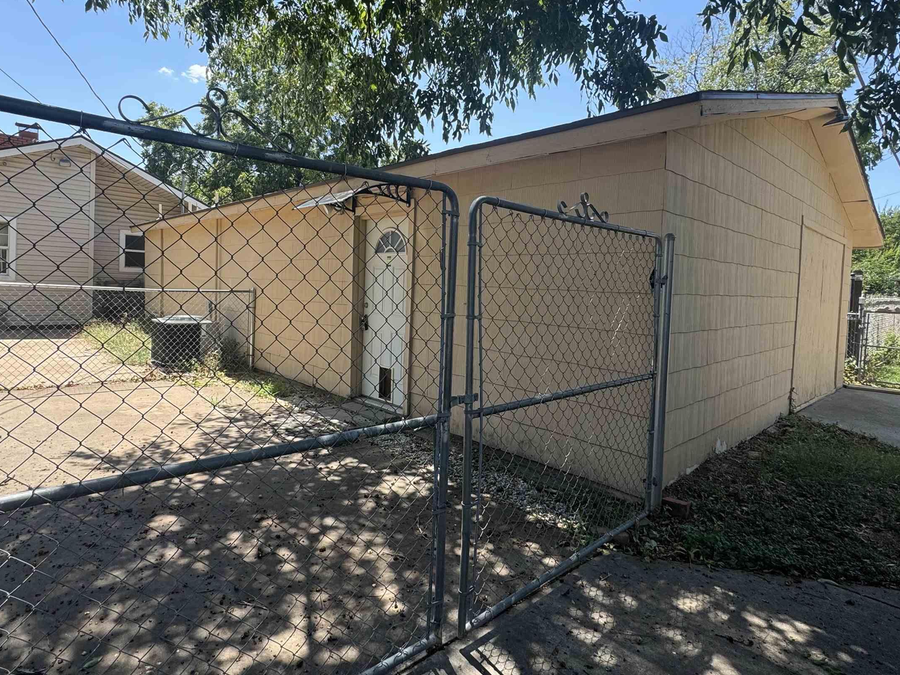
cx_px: 426
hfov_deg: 81.7
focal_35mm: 20
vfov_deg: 65.8
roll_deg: -2.4
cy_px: 300
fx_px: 520
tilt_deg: -0.9
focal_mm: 2.22
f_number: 2.2
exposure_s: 1/334
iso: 40
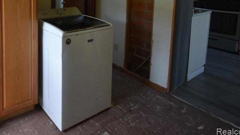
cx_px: 51
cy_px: 1
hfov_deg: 64.3
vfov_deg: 38.2
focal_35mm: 27
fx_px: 172
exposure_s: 1/125
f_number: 4.5
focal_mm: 10
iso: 1000
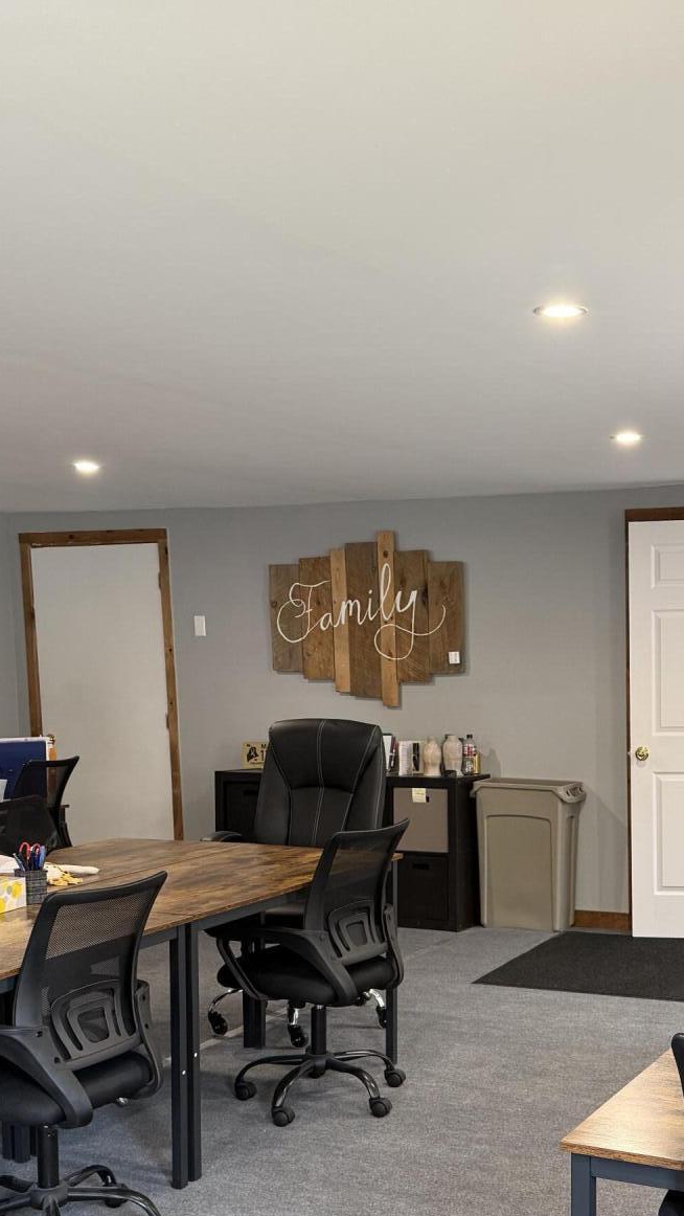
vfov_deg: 45.0
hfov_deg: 26.1
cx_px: 542
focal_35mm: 45
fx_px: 1450
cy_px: 784
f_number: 1.78
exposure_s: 1/60
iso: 200
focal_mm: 6.76
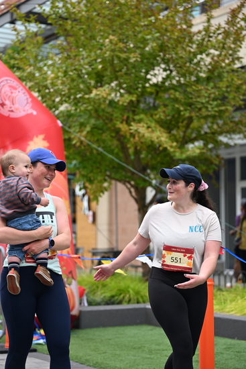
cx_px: 123
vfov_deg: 23.6
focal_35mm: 86
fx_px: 881
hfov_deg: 15.9
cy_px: 184
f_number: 2.8
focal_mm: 86
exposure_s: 1/1600
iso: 640
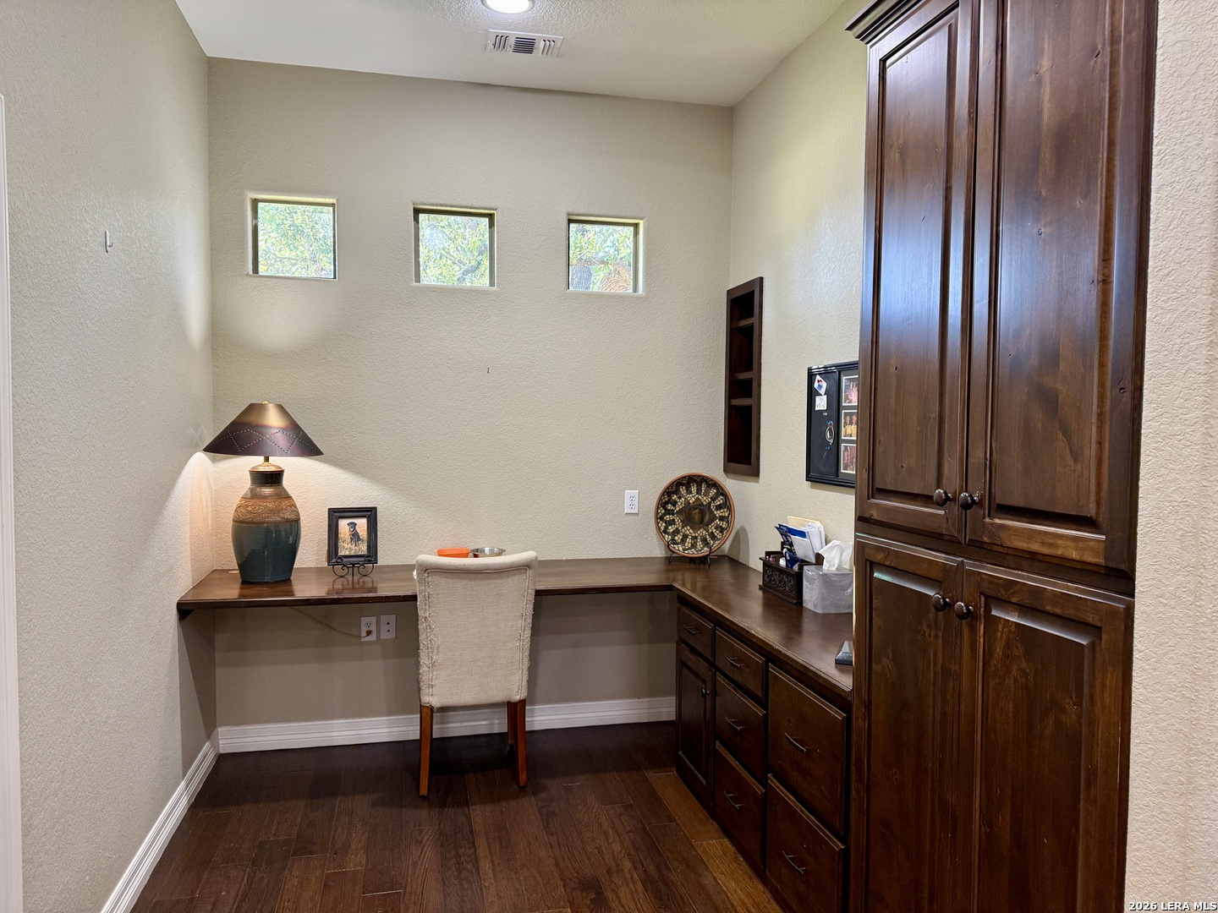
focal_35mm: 24
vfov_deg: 56.8
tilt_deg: -2.4
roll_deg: -0.3
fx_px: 844
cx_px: 609
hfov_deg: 71.6
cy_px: 456
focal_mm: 6.76
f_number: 1.78
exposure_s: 1/60
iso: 250
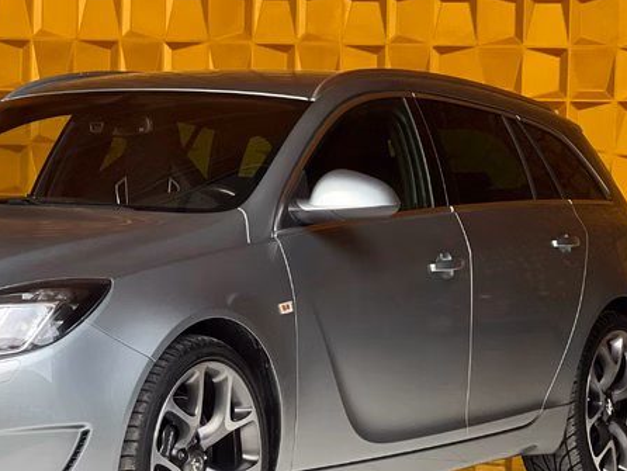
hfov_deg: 14.2
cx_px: 122
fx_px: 2501
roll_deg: -1.7
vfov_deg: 10.8
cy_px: 242
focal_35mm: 138
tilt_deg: -1.5
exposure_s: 1/40
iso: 250
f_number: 2.8
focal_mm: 9
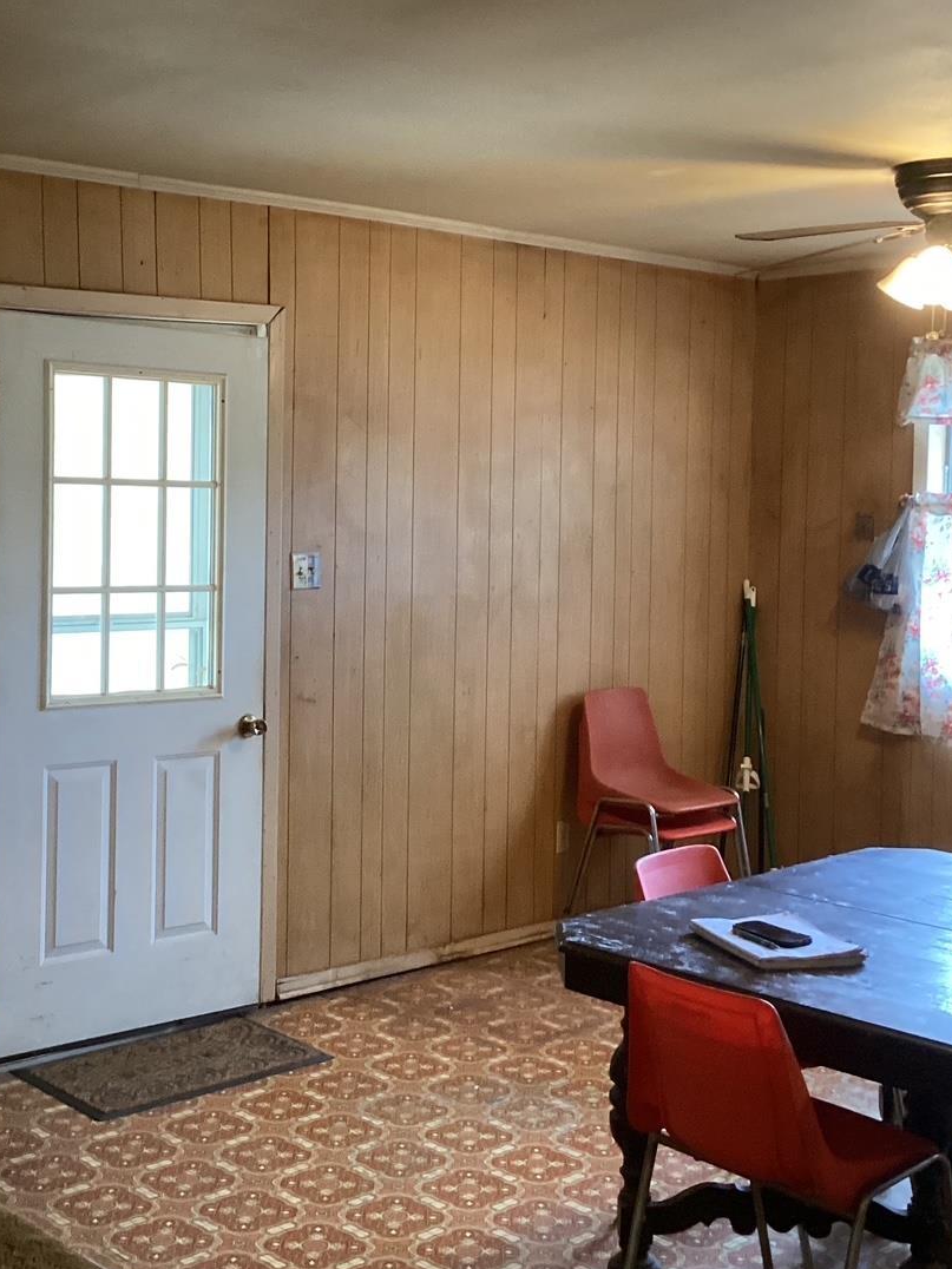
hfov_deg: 30.8
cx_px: 383
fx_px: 1723
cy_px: 570
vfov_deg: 40.4
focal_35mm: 47
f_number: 2.4
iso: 400
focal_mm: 3.3
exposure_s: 1/50
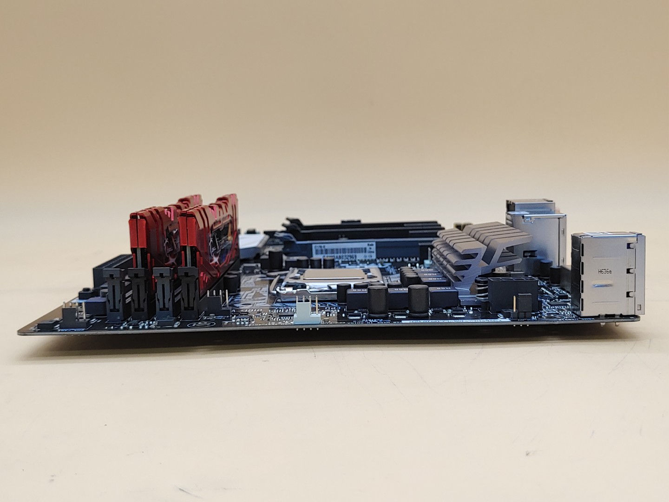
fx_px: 792
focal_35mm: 41
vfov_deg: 35.1
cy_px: 251
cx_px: 334
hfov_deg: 45.8
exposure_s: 1/111
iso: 50
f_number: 1.8
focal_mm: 4.36
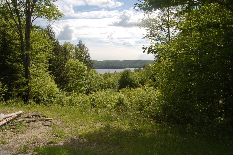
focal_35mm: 27
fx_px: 175
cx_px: 116
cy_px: 78
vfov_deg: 47.8
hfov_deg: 67.4
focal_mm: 18
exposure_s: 1/500
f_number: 8
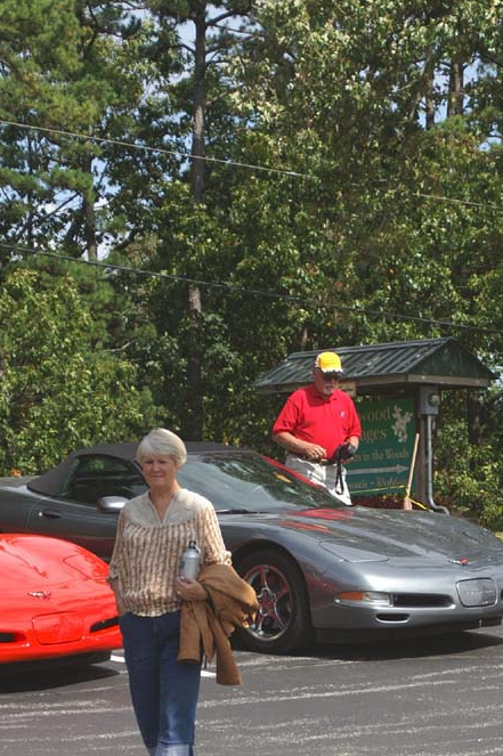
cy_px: 566
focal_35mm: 136
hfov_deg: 10.1
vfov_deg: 15.0
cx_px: 297
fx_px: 2855
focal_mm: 50
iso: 100
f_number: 6.7
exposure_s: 1/250
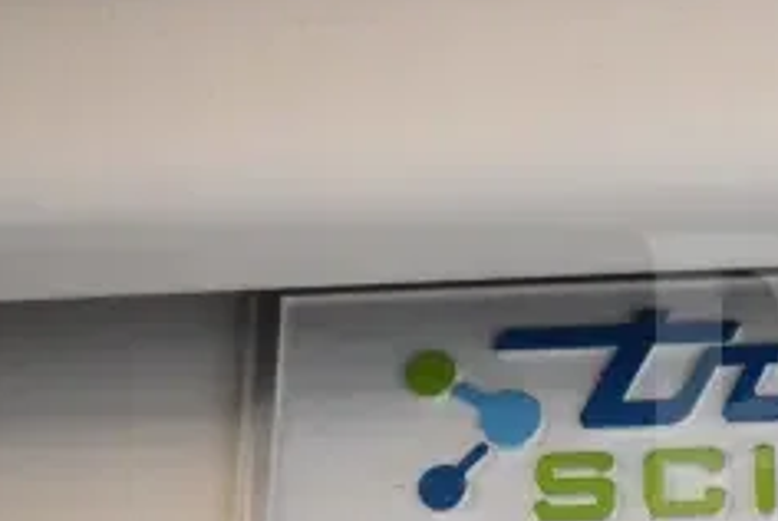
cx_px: 936
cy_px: 493
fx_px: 2430
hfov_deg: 17.3
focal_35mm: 112
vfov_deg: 12.1
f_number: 5
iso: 6400
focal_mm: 29
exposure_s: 1/100
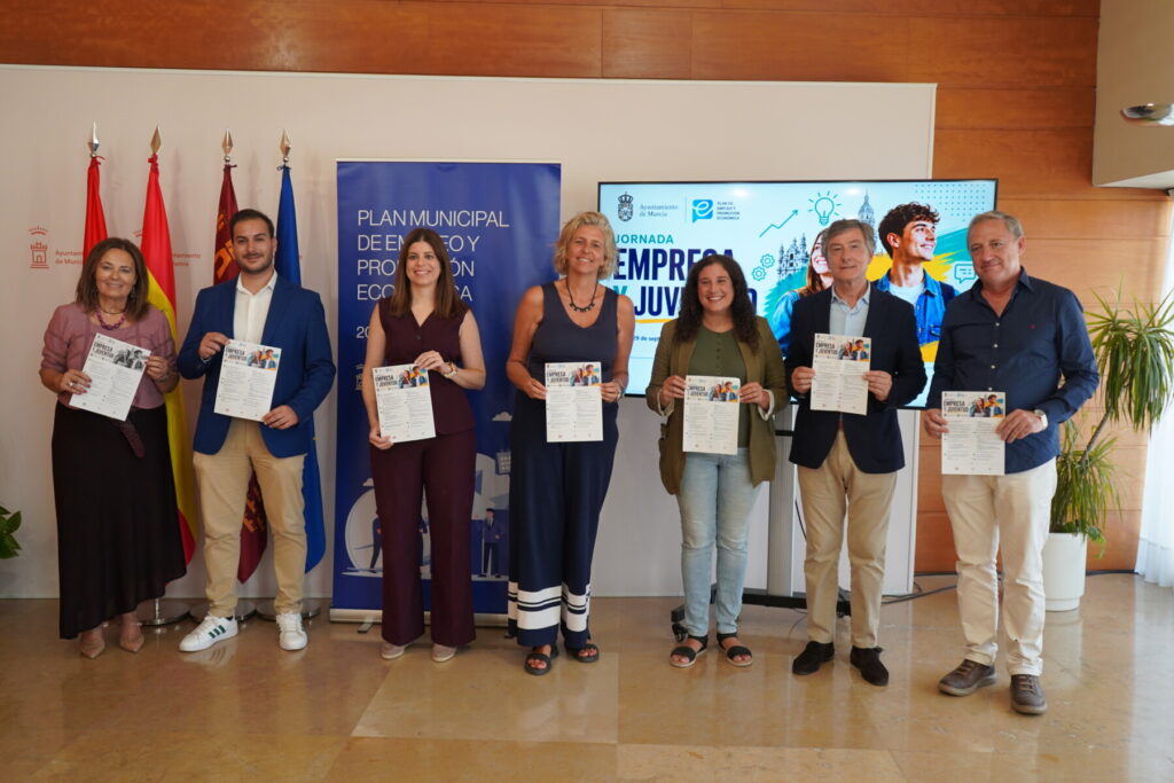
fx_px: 1044
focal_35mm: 32
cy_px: 392
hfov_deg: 58.7
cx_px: 587
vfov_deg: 41.1
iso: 1000
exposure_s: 1/160
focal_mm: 32
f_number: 4
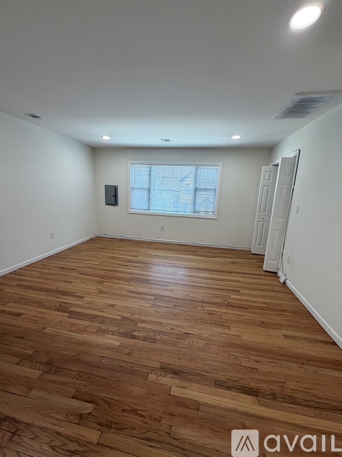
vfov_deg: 102.1
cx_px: 171
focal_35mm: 14
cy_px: 228
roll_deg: -2.5
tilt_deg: -10.6
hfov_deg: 85.7
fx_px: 184
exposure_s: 1/120
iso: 125
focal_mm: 2.22
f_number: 2.2
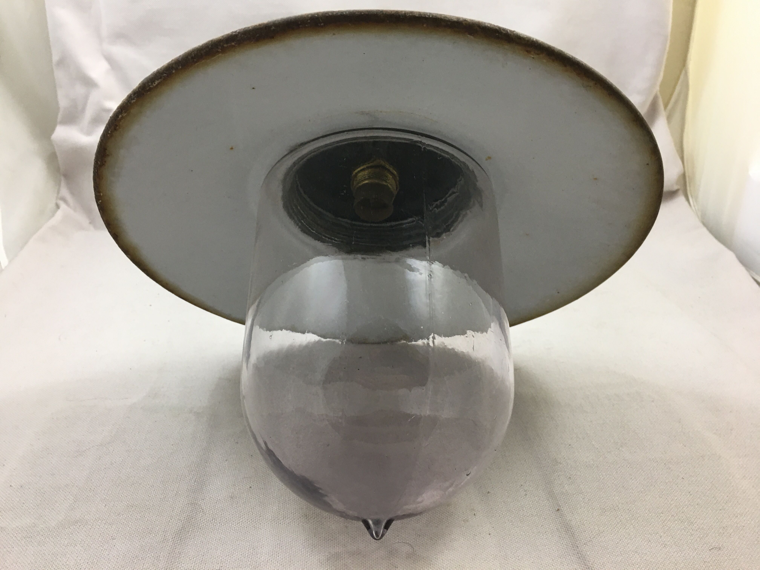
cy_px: 285
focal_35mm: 29
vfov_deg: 48.2
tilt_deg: -24.1
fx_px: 637
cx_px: 380
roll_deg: -2.3
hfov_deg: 61.7
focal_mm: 4.15
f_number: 2.2
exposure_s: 1/33
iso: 50
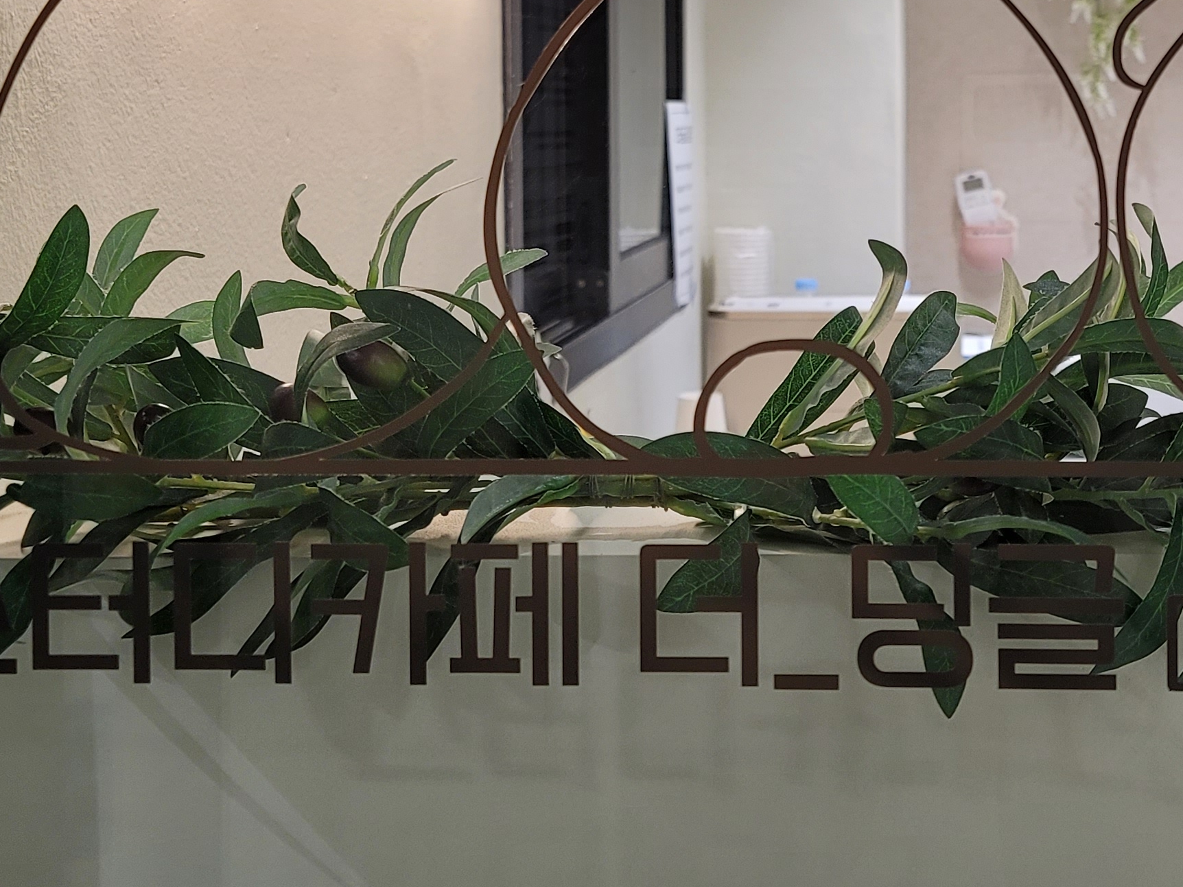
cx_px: 939
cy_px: 174
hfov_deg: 32.4
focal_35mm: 58
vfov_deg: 24.8
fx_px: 1982
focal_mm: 7
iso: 125
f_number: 1.8
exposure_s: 1/120
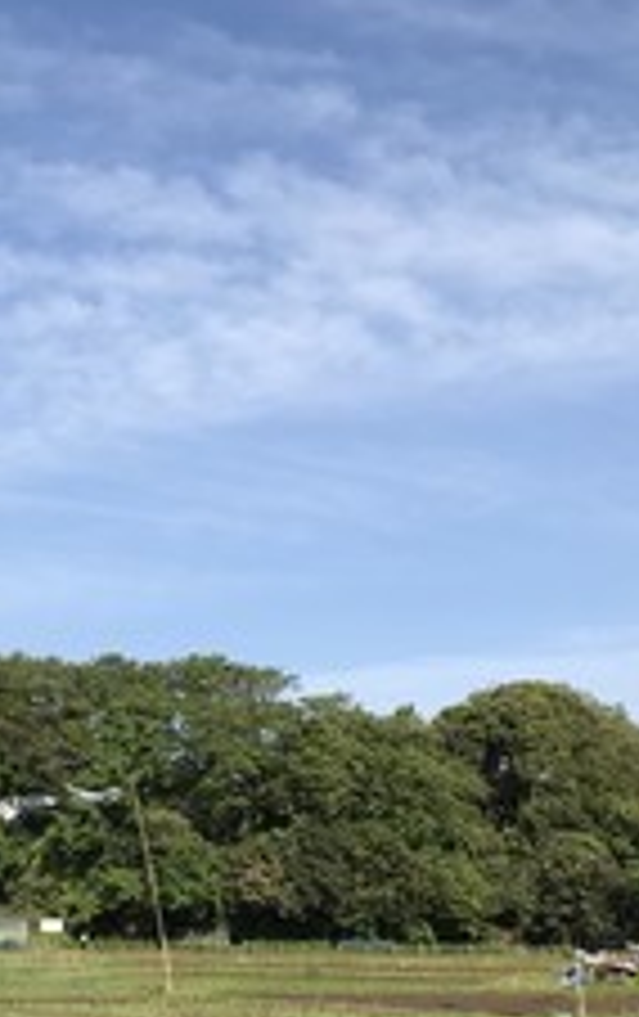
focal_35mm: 59
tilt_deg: +8.8
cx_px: 72
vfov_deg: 34.1
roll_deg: -0.9
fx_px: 1638
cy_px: 702
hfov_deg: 21.6
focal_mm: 3.99
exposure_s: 1/2457
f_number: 1.8
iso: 20
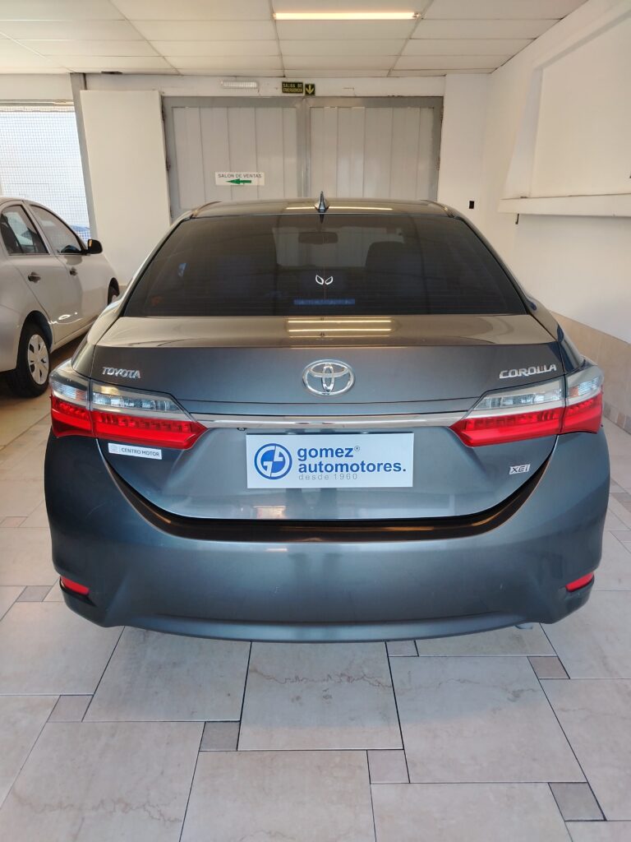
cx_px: 316
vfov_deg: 71.6
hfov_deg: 56.8
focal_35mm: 24
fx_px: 583
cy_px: 421
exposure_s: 1/50
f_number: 1.75
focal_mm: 5.25
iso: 278
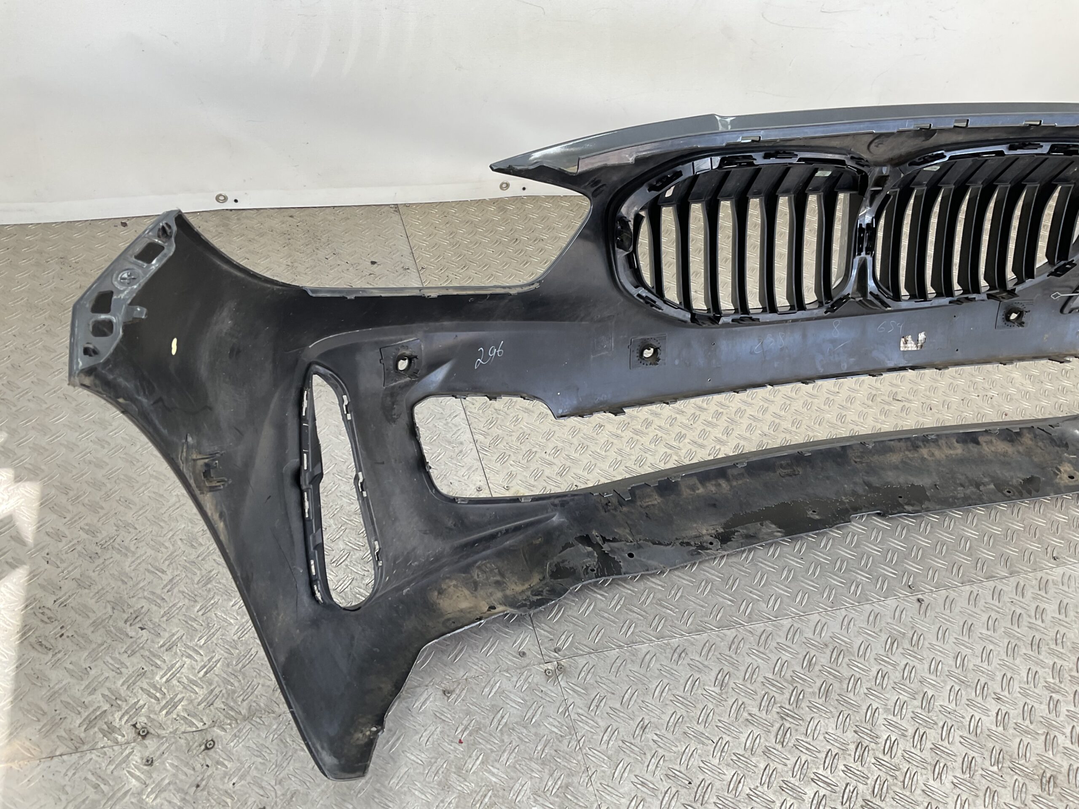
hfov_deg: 61.7
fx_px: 904
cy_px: 404
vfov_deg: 48.2
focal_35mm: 29
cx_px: 540
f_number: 1.8
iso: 20
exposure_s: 1/100
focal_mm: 3
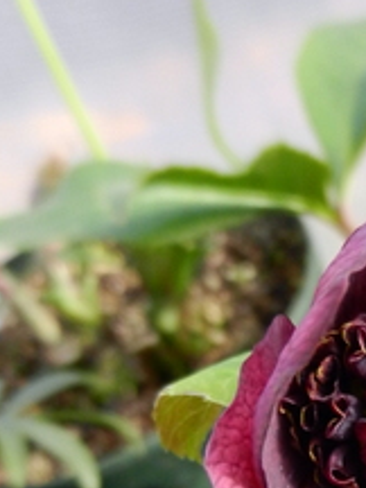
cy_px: 563
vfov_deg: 24.2
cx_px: 413
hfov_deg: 19.0
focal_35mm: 74
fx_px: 1043
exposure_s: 1/250
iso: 200
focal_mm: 4.5
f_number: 3.5
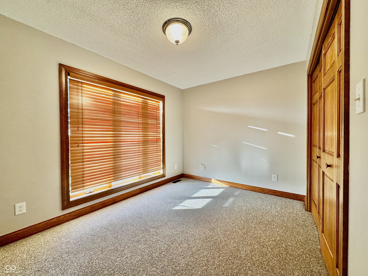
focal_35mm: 14
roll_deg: +0.1
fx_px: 149
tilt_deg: -1.1
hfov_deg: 102.1
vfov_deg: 85.7
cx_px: 184
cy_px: 138
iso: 200
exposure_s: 1/120
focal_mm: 2.22
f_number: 2.2
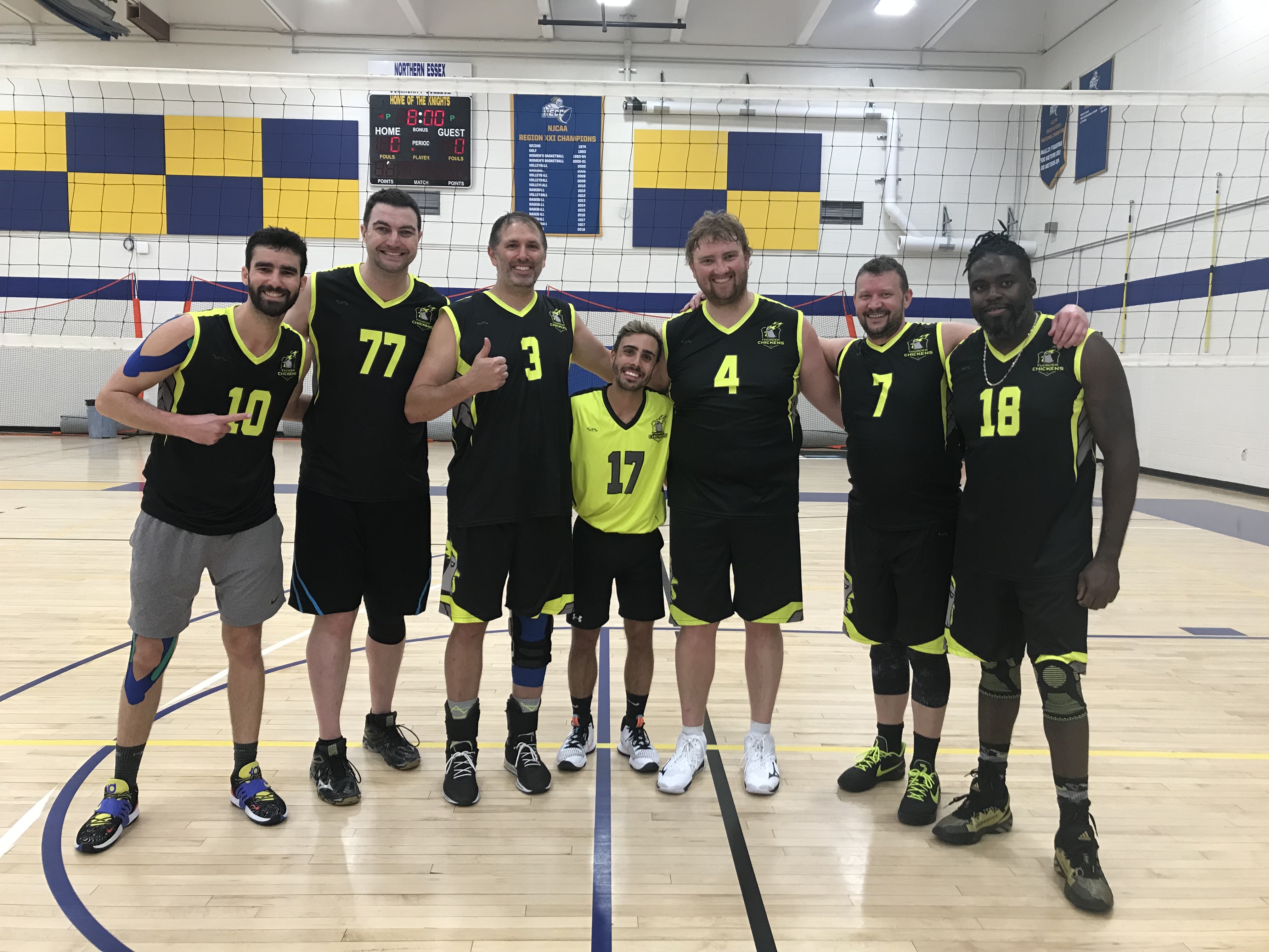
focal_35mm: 28
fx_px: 1026
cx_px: 634
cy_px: 476
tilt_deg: -4.8
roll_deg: -1.1
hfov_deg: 63.4
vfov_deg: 49.7
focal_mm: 3.99
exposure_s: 1/30
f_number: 1.8
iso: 25
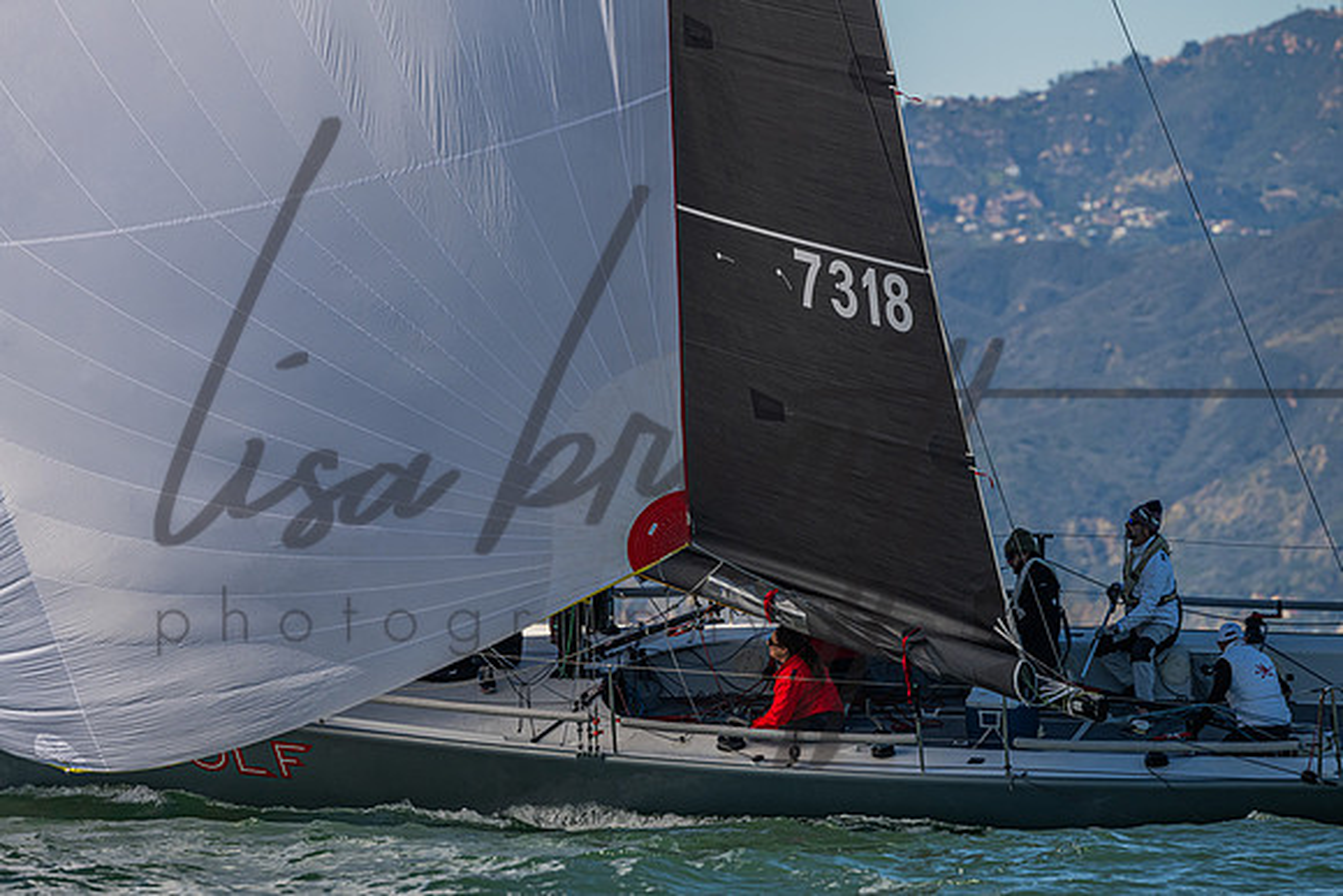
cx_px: 672
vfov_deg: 3.4
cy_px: 448
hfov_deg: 5.2
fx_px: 14925
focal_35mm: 400
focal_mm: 400
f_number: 9
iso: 400
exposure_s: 1/1600
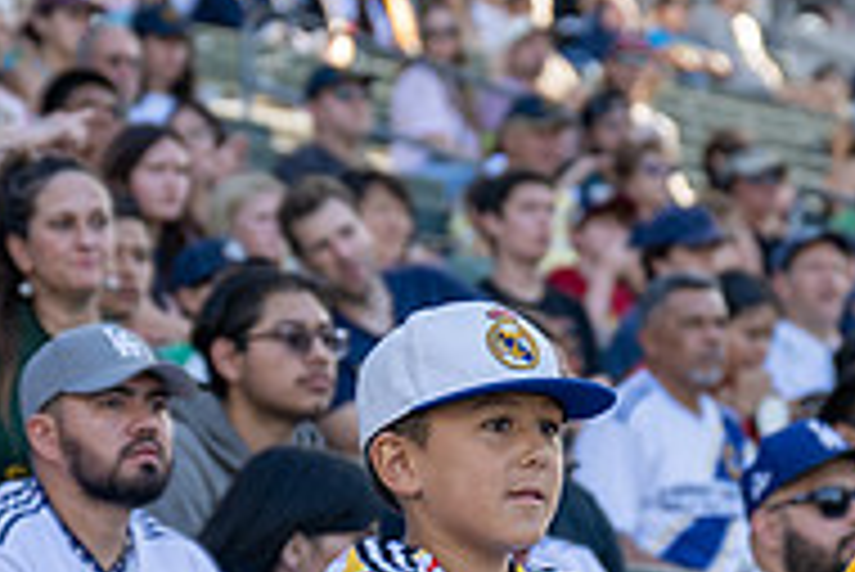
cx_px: 576
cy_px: 559
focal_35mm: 277
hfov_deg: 7.4
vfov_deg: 5.0
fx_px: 6584
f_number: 2.8
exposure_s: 1/800
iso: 220
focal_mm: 70
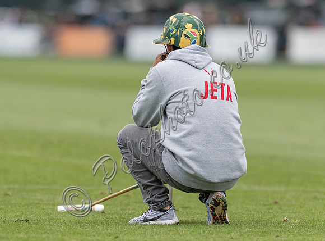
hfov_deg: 4.0
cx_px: 187
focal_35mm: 502
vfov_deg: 2.9
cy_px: 125
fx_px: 4685
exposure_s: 1/8000
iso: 640
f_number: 2.8
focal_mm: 300
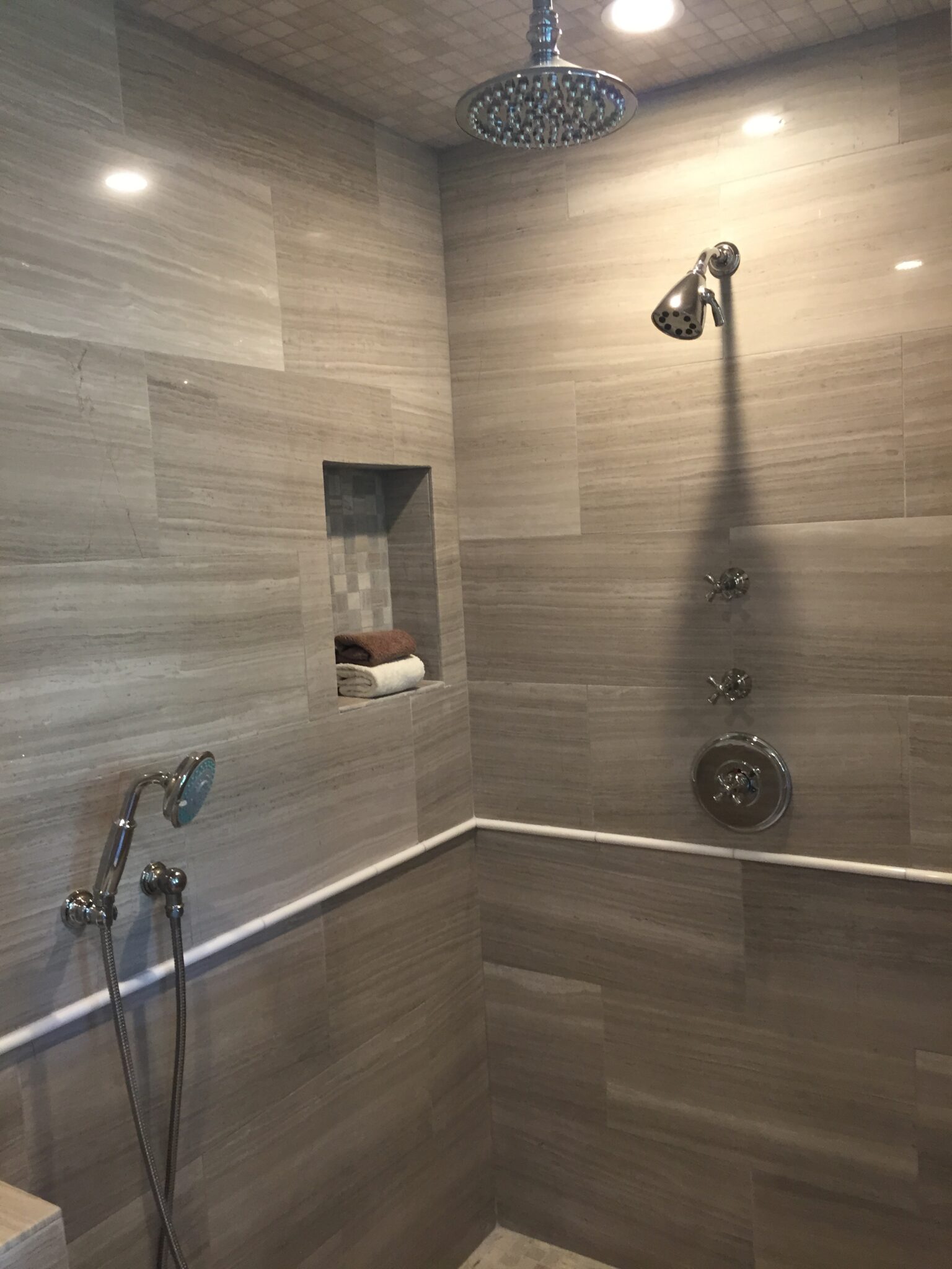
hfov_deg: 48.2
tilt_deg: -2.7
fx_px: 1063
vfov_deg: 61.7
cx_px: 476
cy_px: 634
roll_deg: +2.0
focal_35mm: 29
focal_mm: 4.15
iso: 100
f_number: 2.2
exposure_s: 1/30
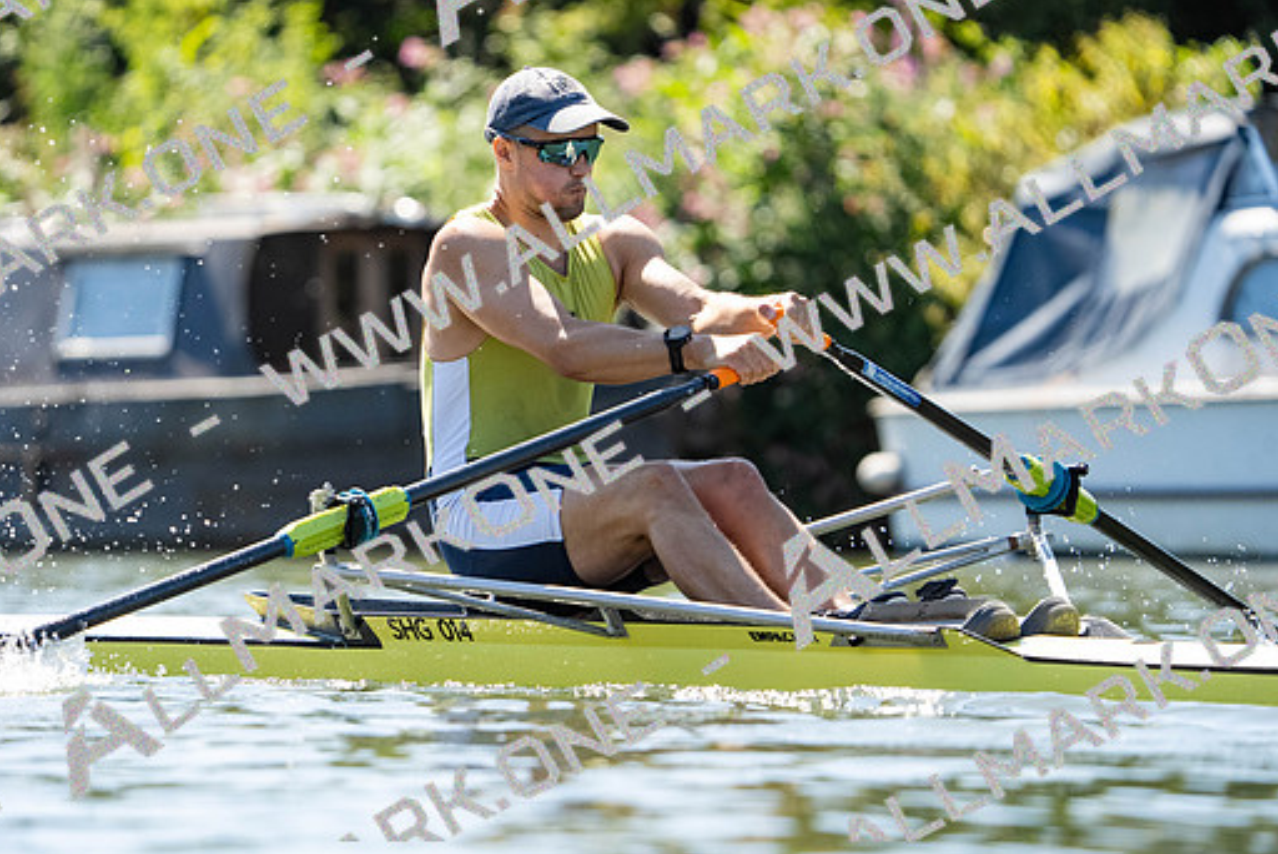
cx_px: 569
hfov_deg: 4.9
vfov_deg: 3.3
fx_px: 14811
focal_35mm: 417
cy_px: 413
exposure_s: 1/2000
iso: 1000
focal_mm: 368
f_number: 6.3
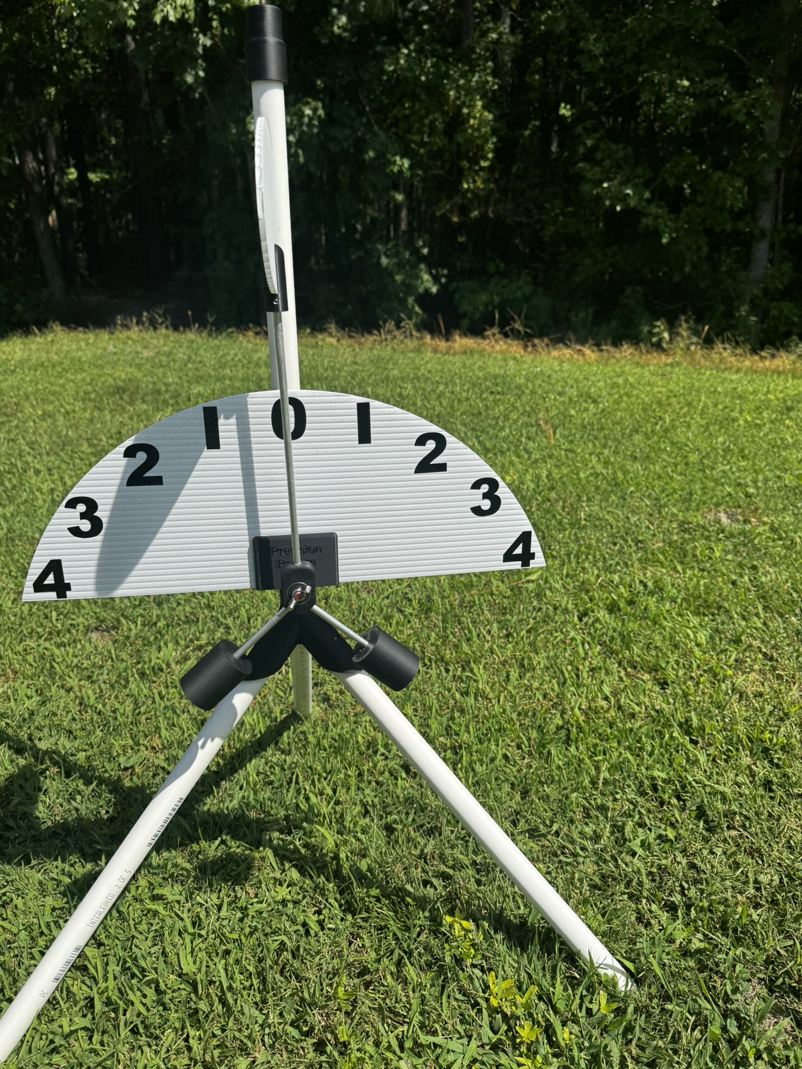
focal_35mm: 25
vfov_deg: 69.4
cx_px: 396
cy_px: 515
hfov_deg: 54.9
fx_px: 772
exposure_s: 1/3597
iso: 80
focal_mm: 6.76
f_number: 1.78
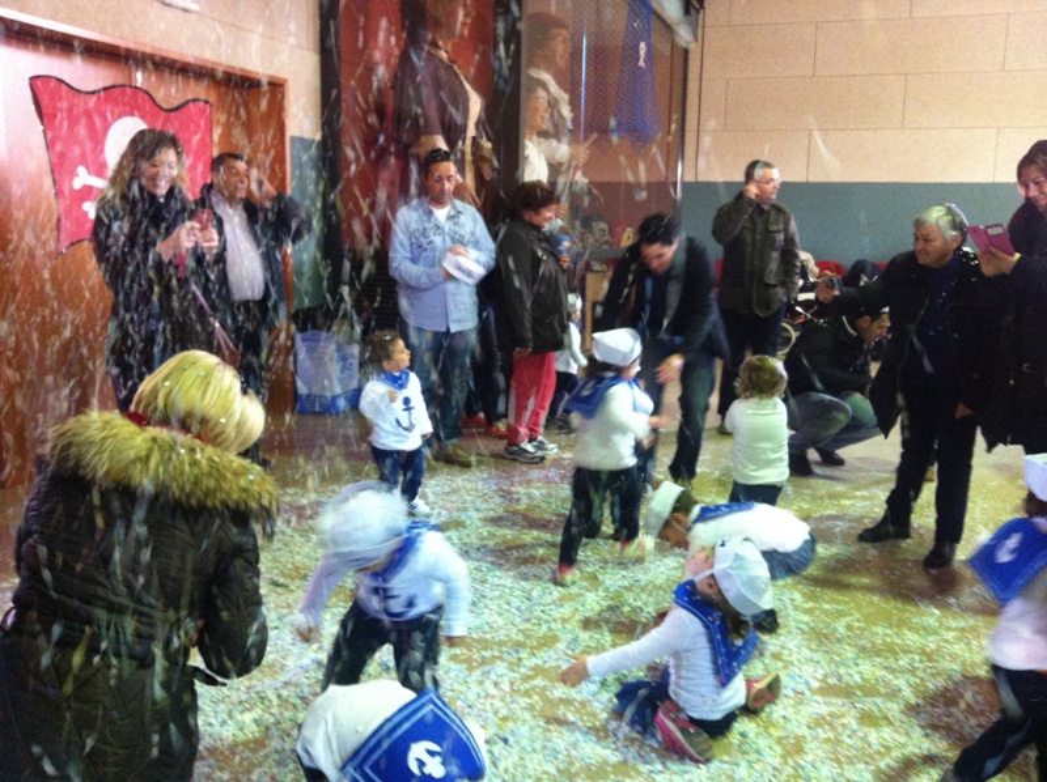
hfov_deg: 52.7
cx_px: 524
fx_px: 1057
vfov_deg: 40.6
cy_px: 391
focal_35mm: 35
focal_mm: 3.85
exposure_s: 1/17
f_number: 2.8
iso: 400
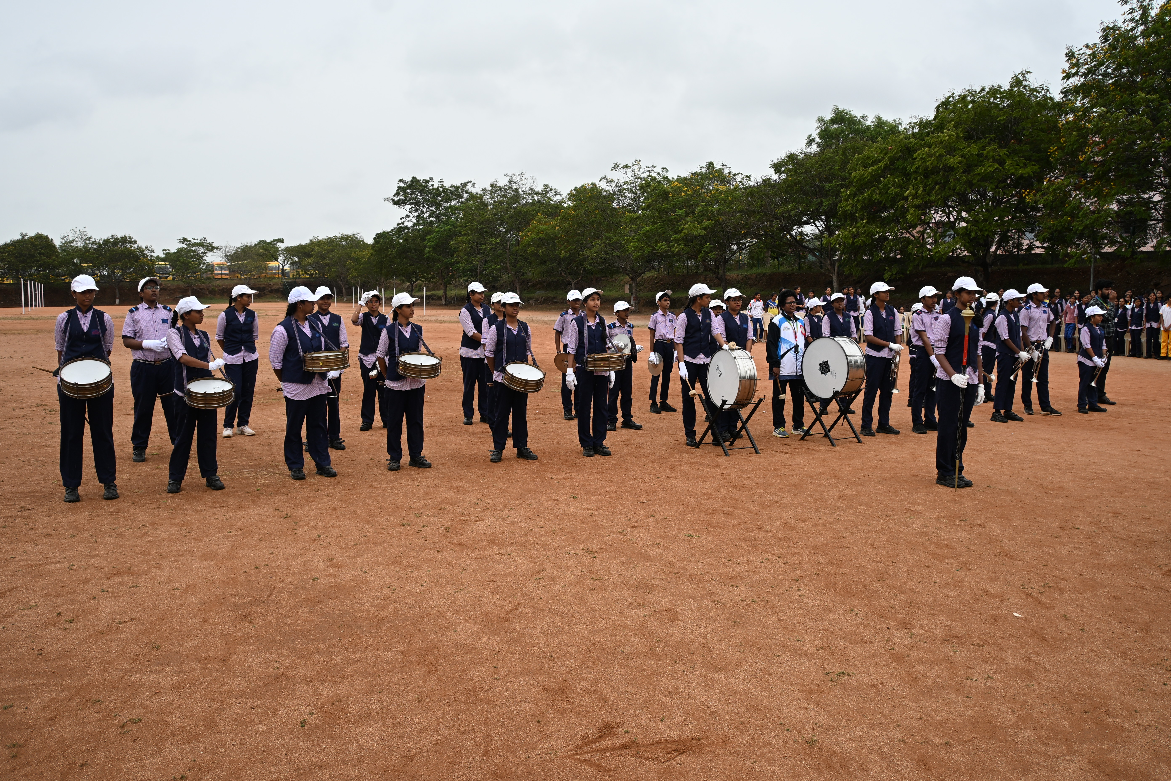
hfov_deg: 43.0
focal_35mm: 46
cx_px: 586
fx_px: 1488
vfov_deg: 29.4
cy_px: 390
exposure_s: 1/250
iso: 100
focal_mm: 30.5
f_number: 8
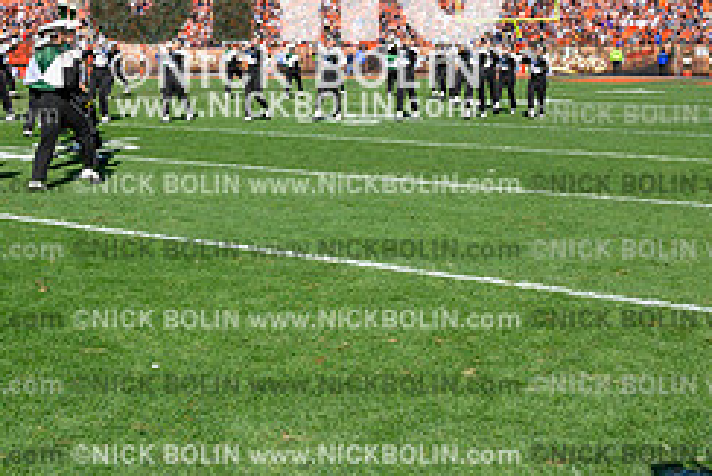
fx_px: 1128
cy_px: -19
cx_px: 295
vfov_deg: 22.7
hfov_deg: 34.9
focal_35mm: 57
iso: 1000
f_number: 8
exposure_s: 1/3200
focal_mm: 24
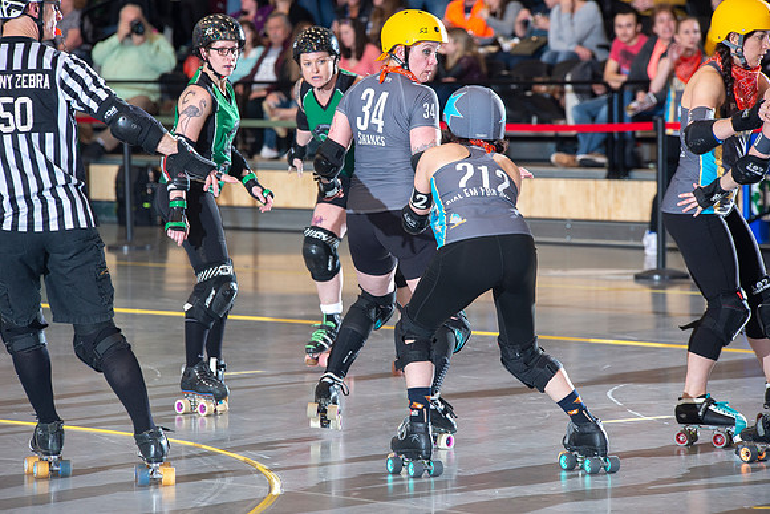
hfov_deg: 10.3
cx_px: 385
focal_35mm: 200
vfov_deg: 6.9
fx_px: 4279
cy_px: 257
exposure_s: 1/160
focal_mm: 200
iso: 640
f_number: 6.3
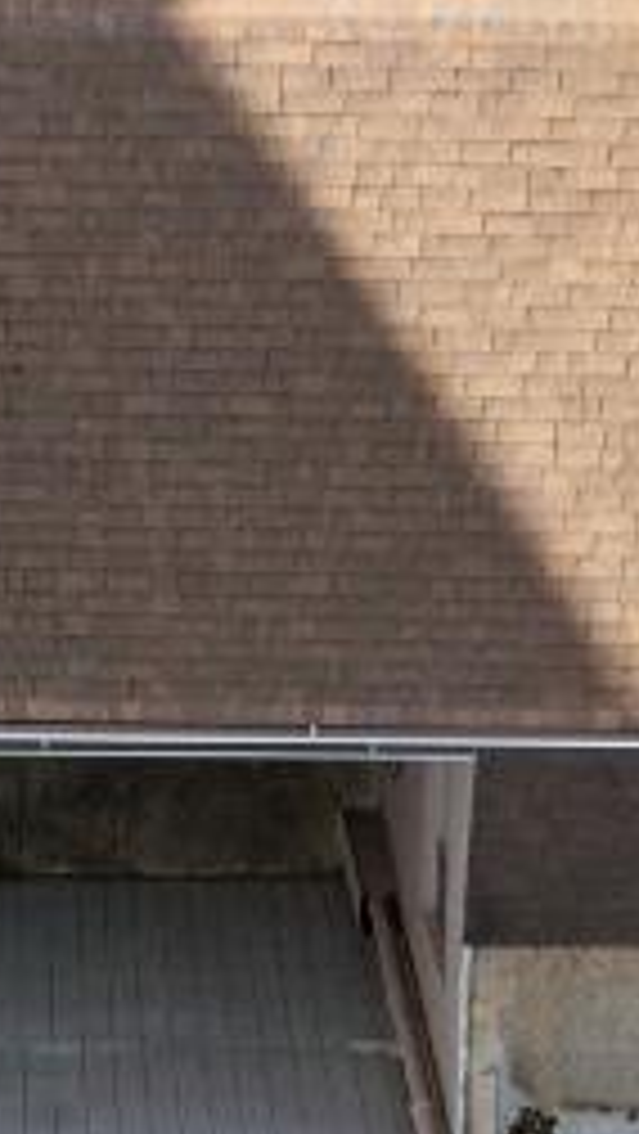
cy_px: -857
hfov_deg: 8.8
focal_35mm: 137
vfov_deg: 14.0
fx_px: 4121
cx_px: -9
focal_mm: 8.38
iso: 100
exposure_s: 1/60
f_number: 2.8
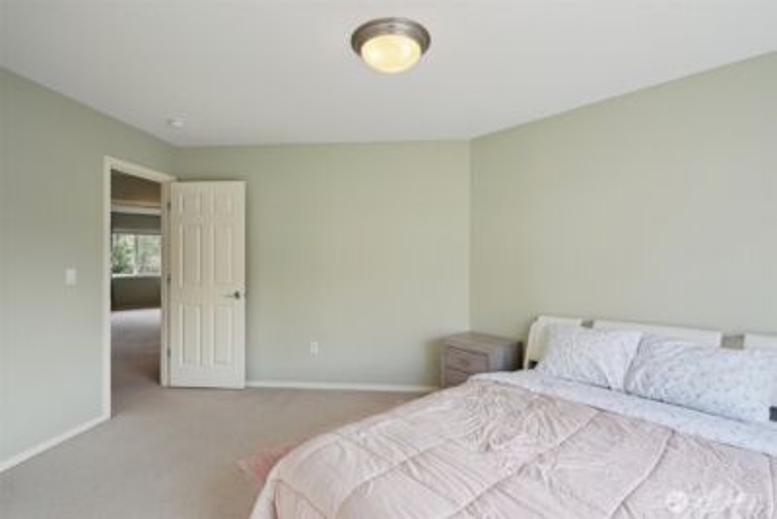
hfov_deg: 93.3
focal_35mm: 17
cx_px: 388
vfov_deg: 70.5
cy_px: 260
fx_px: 367
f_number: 8
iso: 400
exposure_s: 1/90
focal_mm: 17
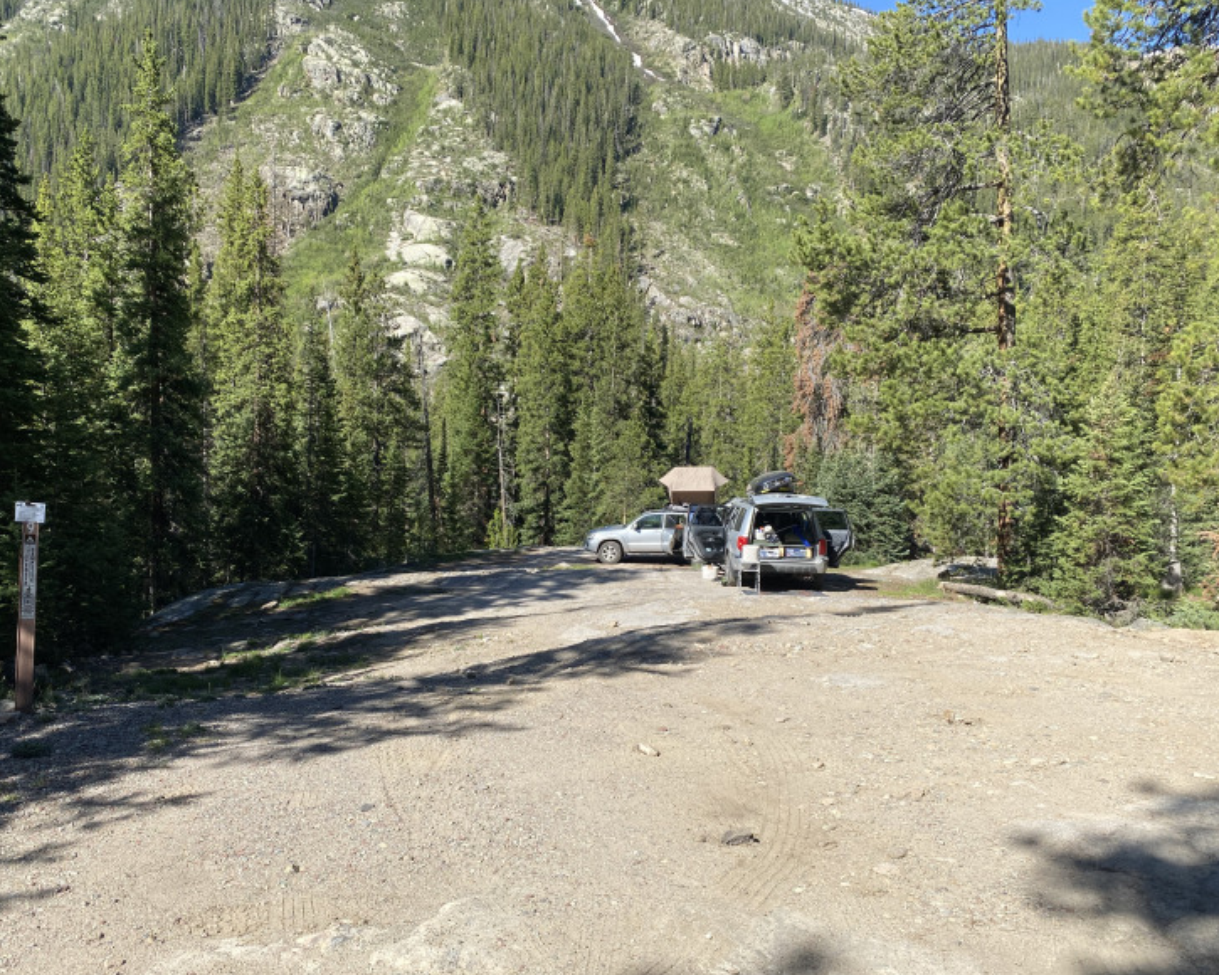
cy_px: 501
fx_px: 1010
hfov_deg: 62.1
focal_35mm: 28
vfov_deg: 51.5
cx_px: 550
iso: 32
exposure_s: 1/2066
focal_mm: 4.25
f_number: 1.8
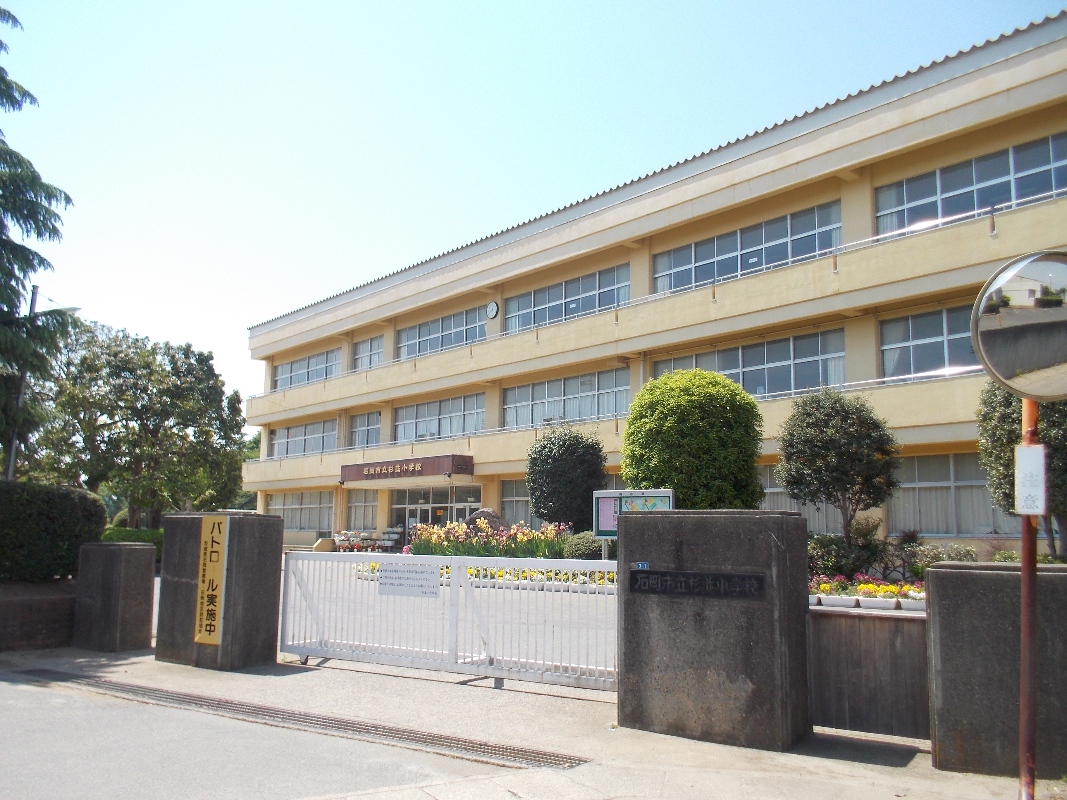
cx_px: 534
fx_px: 894
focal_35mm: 29
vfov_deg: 48.2
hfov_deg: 61.7
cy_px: 400
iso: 80
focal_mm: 4.1
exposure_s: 1/500
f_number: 3.3
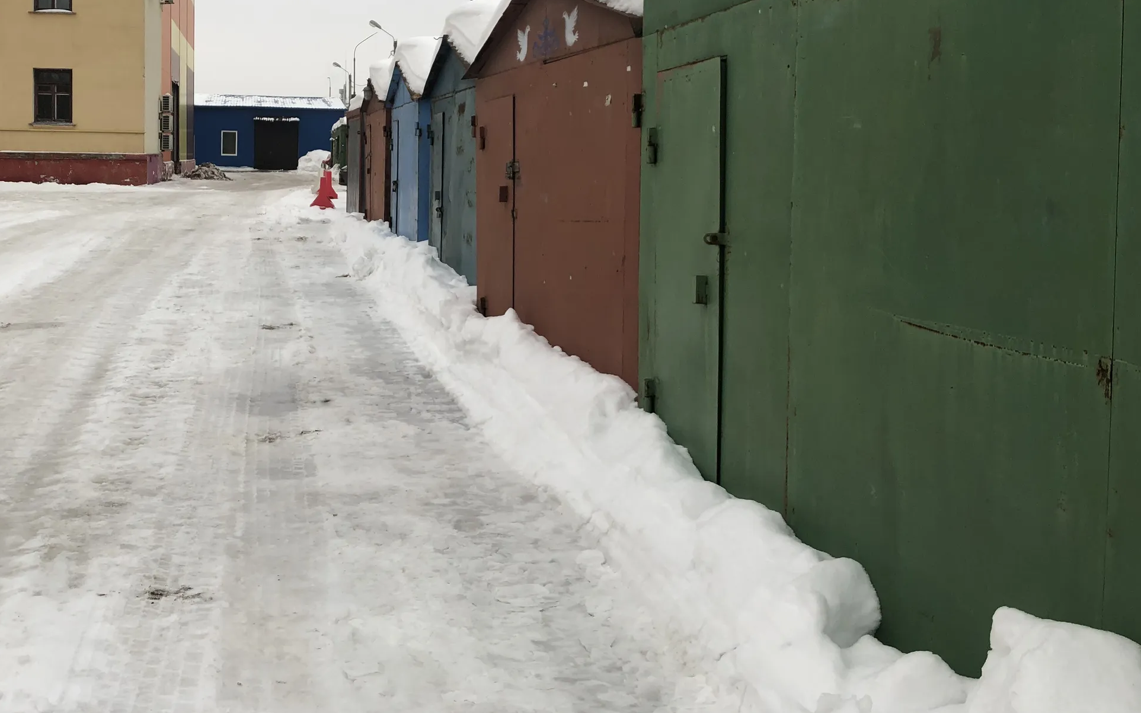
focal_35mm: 37
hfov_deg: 52.2
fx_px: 1151
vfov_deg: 33.9
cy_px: 206
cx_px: 434
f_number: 1.8
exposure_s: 1/308
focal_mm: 4
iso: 20
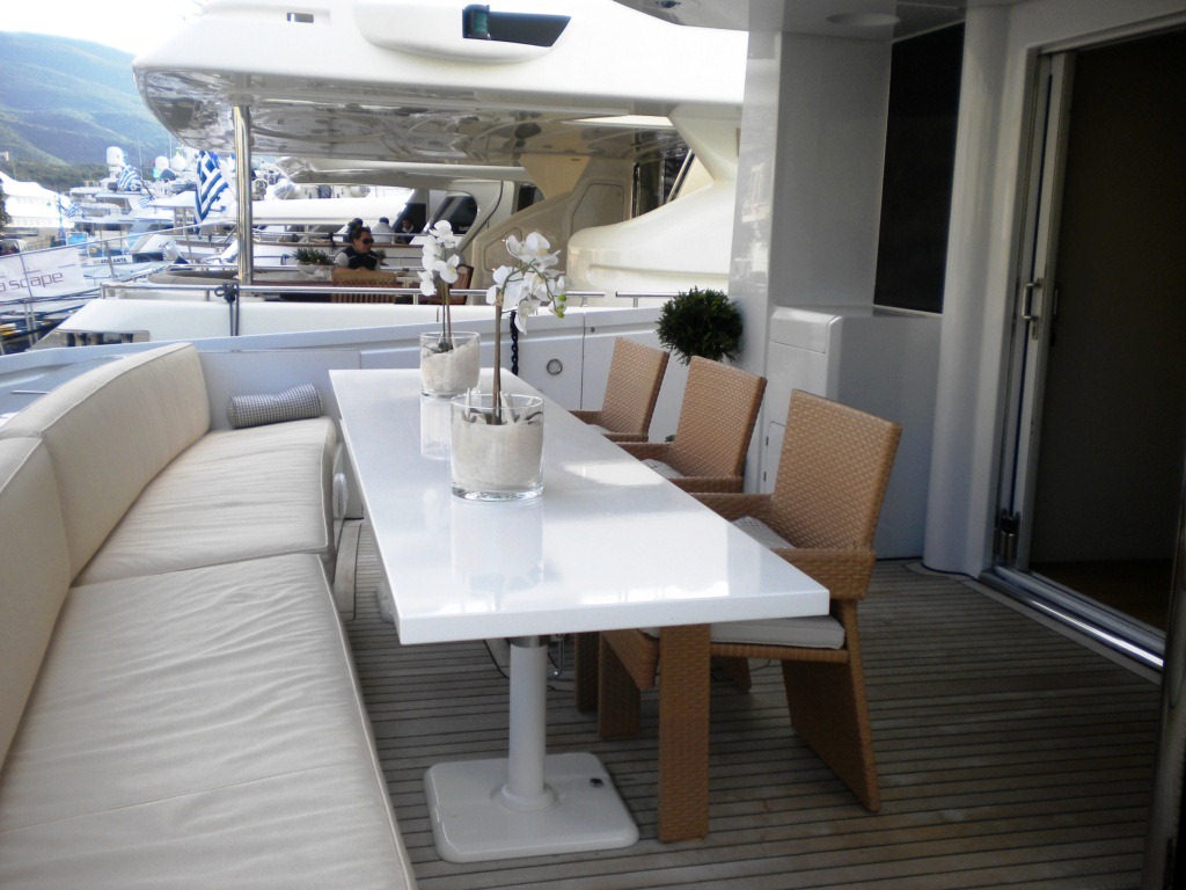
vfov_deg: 40.7
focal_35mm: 35
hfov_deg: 52.6
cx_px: 593
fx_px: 1199
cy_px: 445
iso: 80
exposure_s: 1/251
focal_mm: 6.3
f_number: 3.1
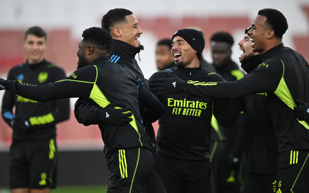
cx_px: 154
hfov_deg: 5.1
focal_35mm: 409
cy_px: 92
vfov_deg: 3.2
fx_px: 3444
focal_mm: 400
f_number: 2.8
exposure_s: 1/1600
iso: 1600
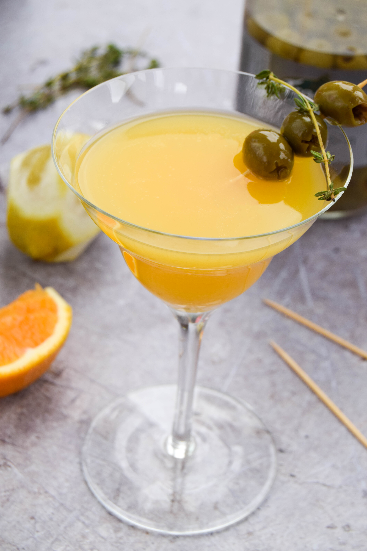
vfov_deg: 24.6
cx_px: 184
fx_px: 1261
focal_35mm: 82
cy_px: 276
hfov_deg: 16.6
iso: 250
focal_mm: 55
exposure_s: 1/250
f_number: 8
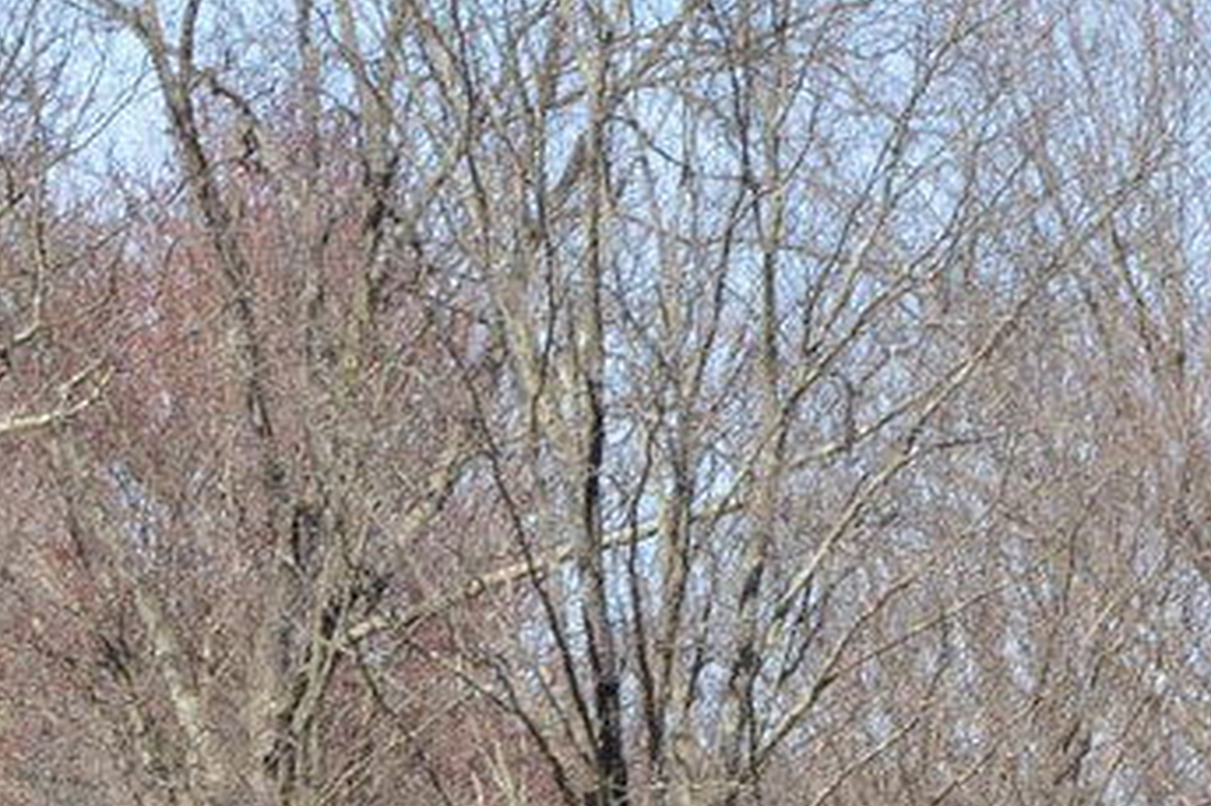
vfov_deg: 2.8
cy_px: 1839
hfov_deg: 4.2
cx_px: -1320
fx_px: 16441
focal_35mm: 489
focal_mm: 105
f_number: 22
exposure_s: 1/160
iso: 900
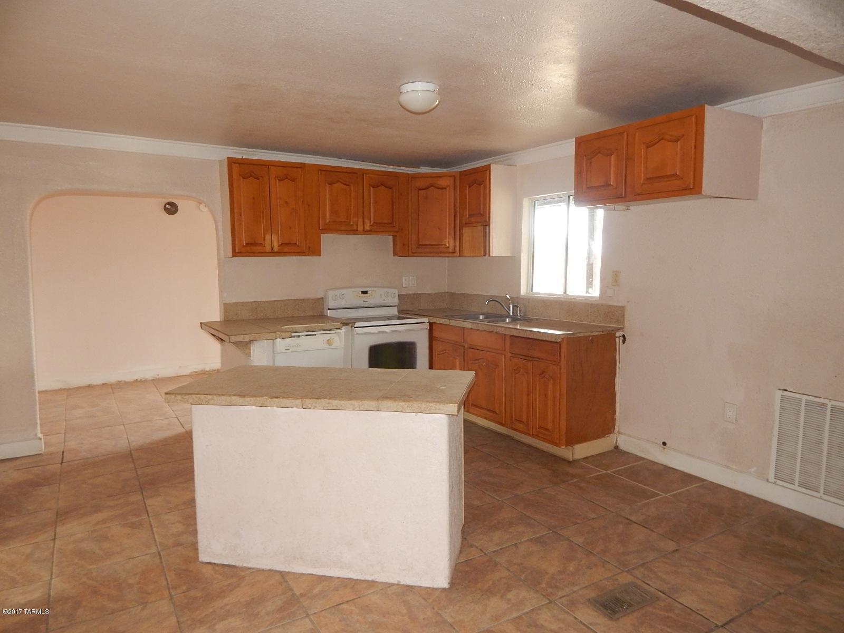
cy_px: 316
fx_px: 536
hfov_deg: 76.4
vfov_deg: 61.1
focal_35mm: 22
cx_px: 422
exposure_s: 1/30
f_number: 3
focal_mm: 4
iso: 200
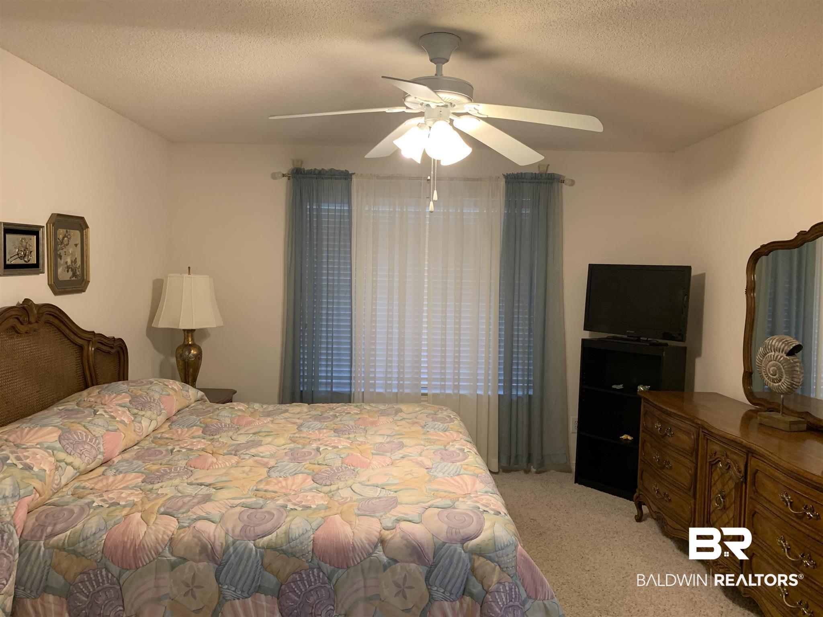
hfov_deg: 67.3
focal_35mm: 26
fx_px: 618
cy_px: 308
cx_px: 412
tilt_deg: -3.8
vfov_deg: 53.1
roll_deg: -1.1
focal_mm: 4.25
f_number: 1.8
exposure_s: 1/60
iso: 200
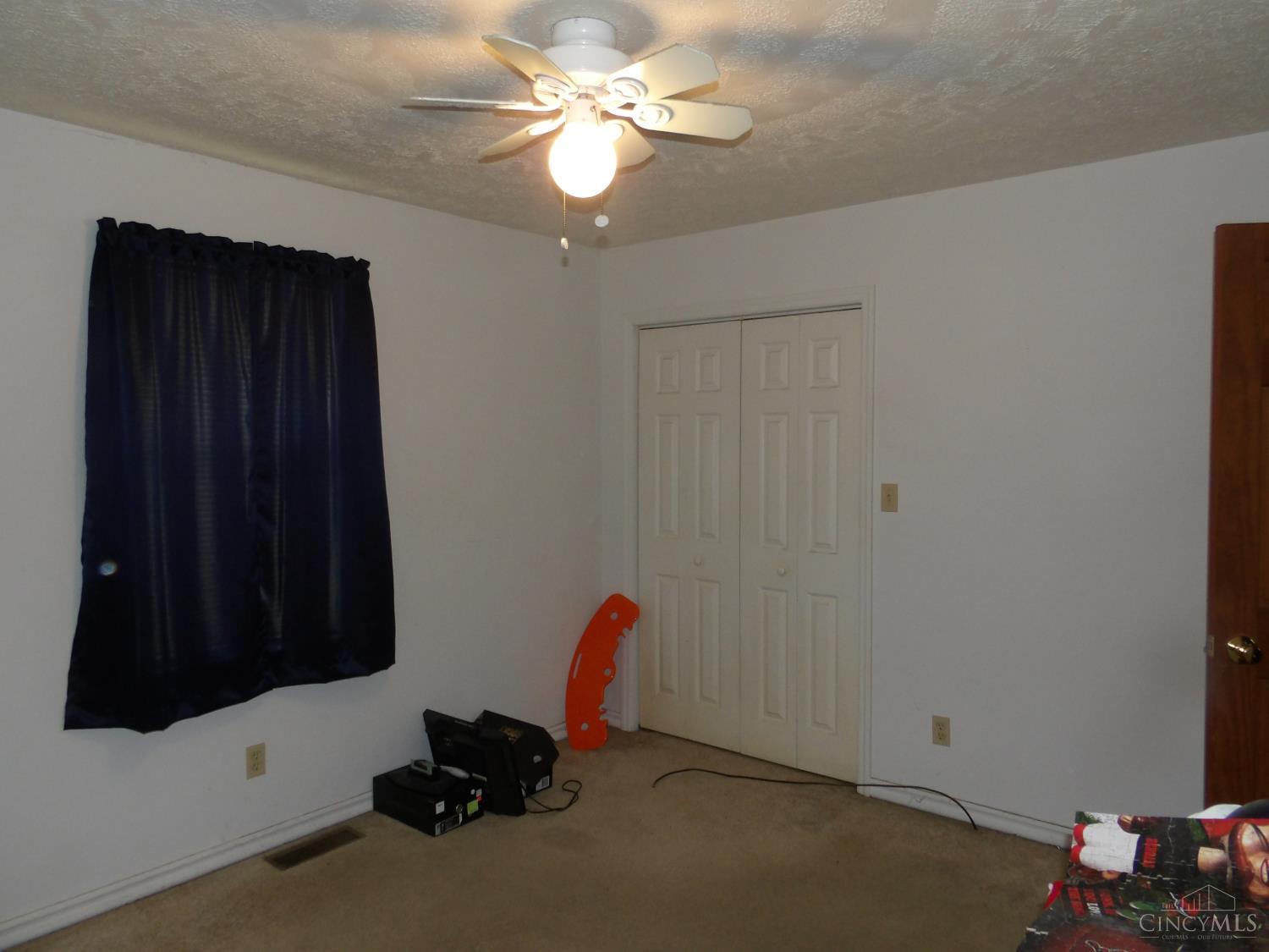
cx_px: 634
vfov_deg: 58.9
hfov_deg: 73.9
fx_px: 843
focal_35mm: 23
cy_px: 476
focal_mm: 4.2
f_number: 4.1
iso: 200
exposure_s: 1/30
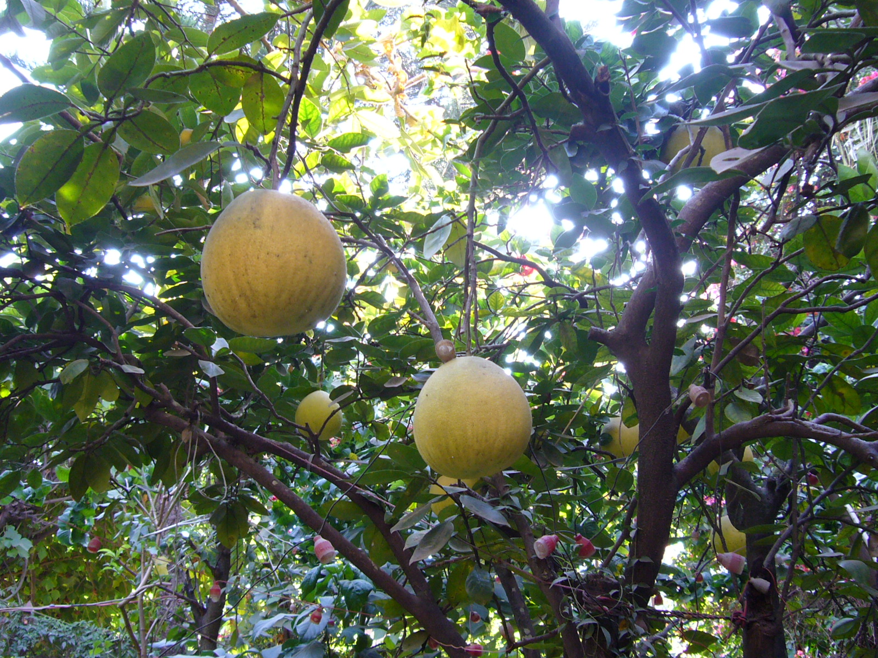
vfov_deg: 36.0
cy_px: 329
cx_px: 439
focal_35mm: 40
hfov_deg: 46.8
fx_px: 1015
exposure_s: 1/25
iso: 100
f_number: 2.8
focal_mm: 4.7
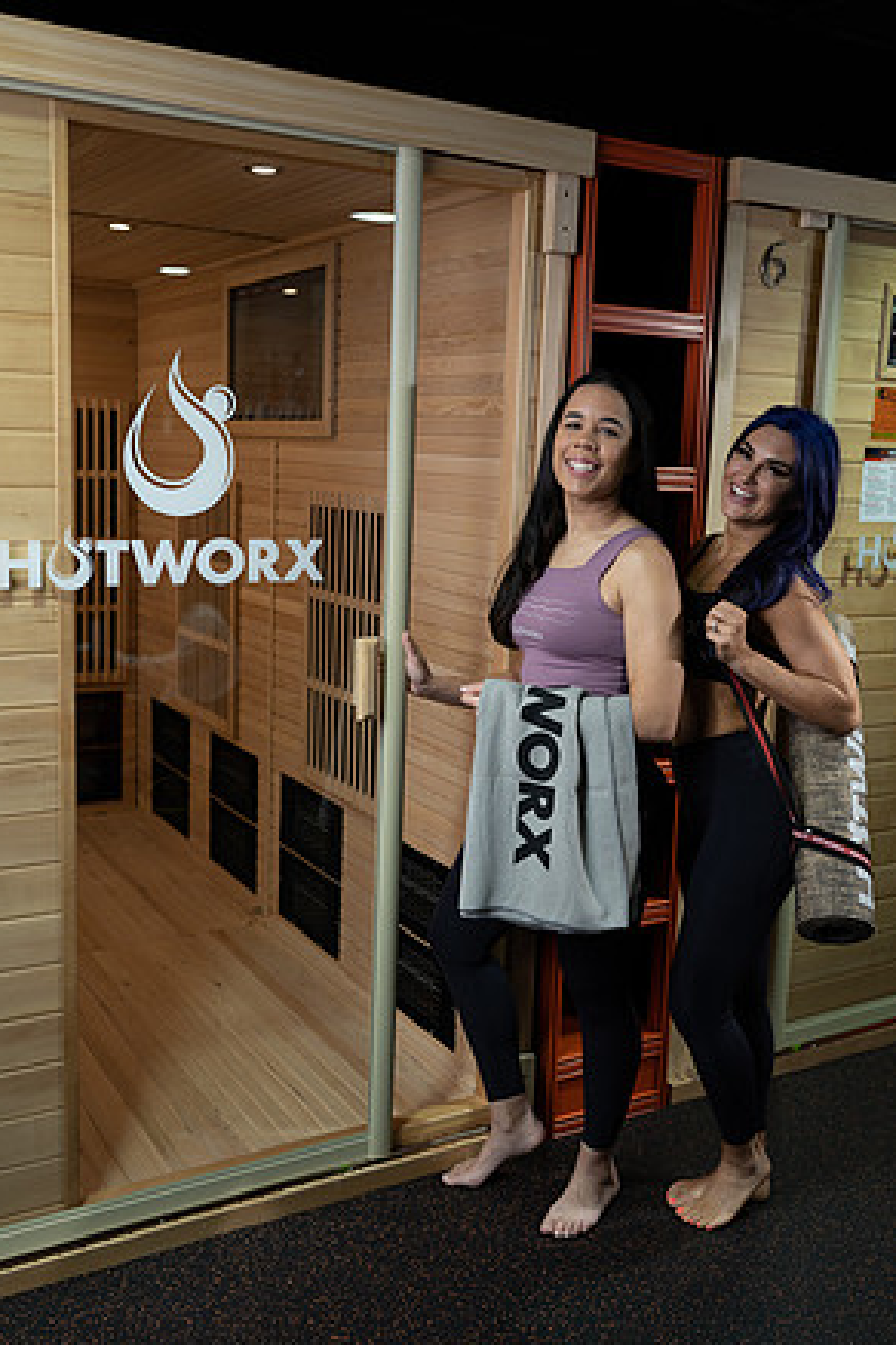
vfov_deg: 53.1
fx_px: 1344
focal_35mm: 36
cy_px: 666
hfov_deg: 36.9
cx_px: 445
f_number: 2.8
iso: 200
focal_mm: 35
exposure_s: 1/125
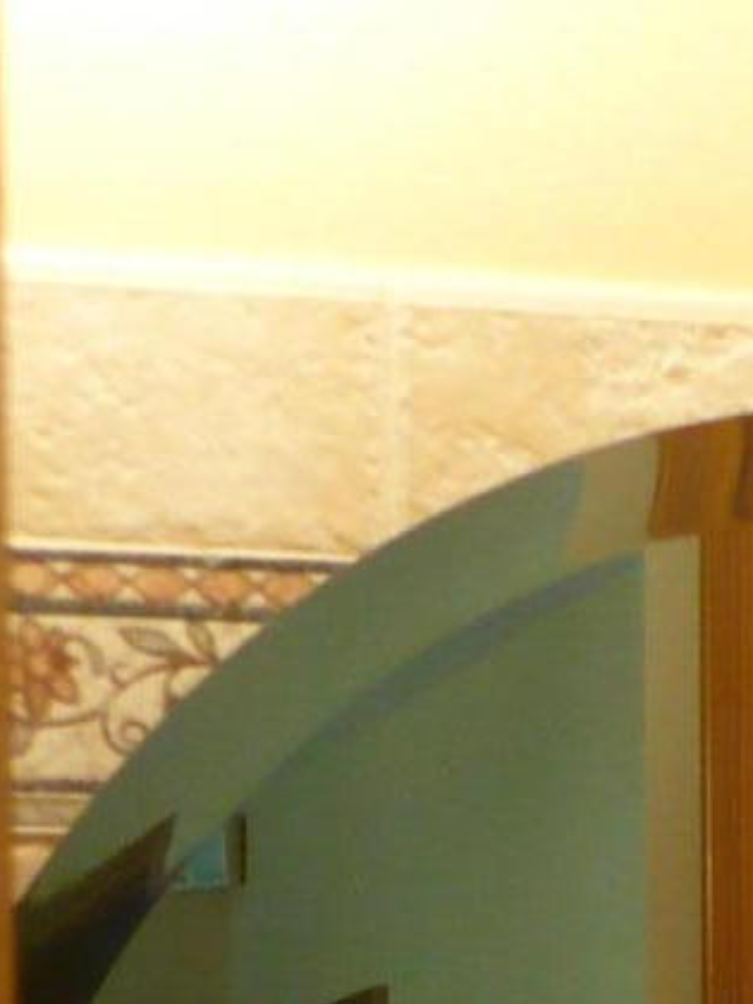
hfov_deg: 8.2
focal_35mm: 176
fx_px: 5105
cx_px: 1174
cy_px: 2156
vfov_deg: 10.2
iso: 200
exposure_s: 1/20
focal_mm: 6.1
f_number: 2.8
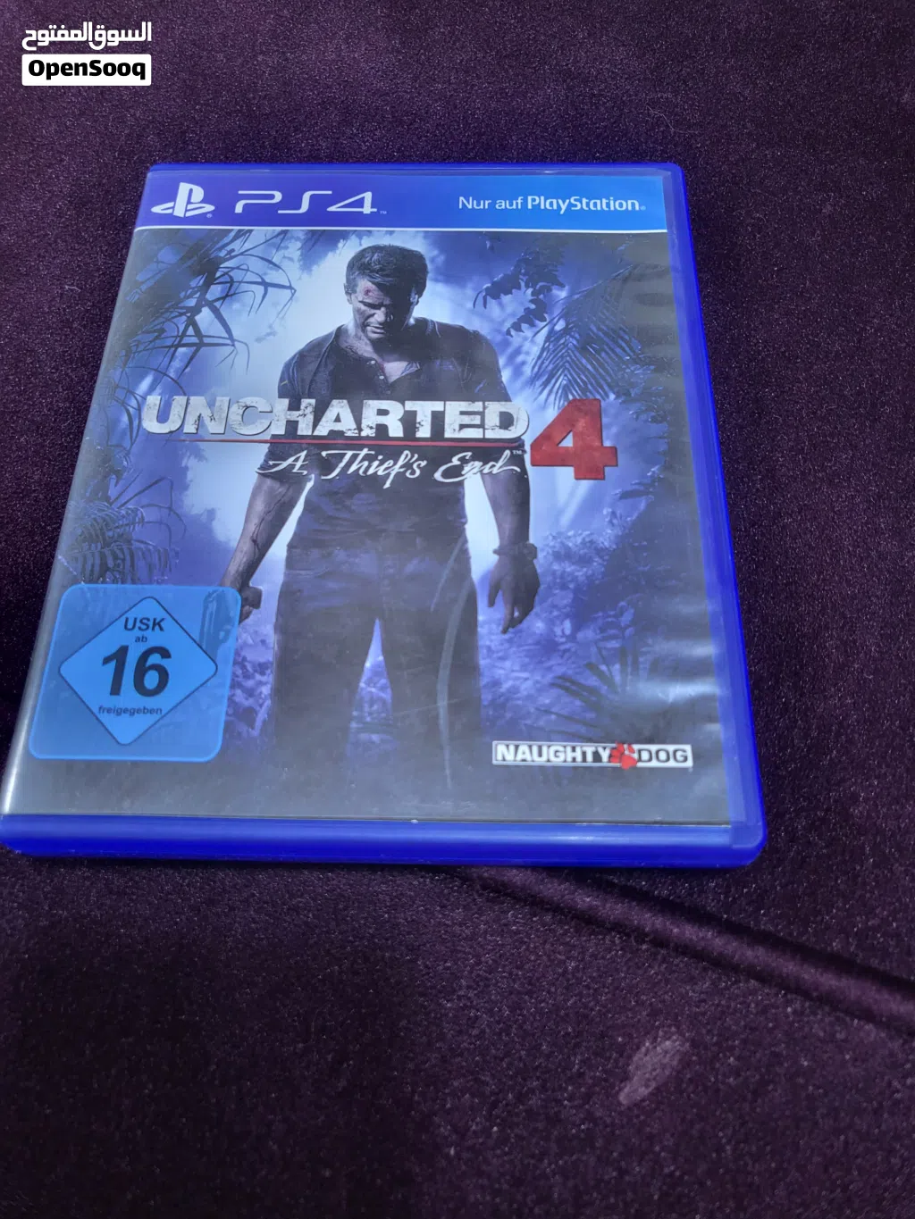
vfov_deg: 67.3
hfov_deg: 53.1
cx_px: 458
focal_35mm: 26
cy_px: 610
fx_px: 916
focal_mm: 4.25
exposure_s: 1/50
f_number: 1.8
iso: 200
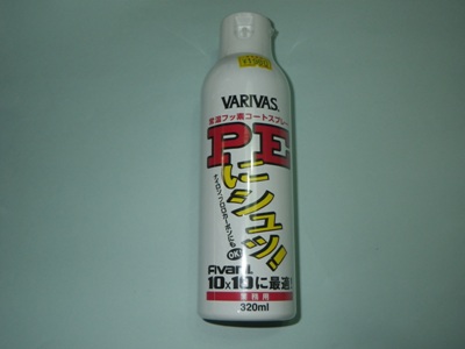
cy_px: 174
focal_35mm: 34
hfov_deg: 54.0
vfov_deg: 41.8
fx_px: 457
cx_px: 232
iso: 160
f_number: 3.8
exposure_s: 1/50
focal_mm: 6.1
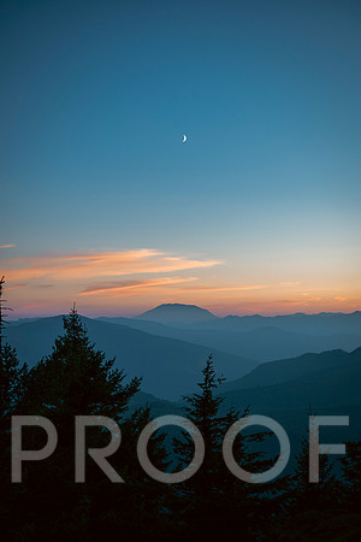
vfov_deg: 42.7
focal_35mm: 46
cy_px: 271
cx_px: 180
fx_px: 692
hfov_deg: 29.2
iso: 1000
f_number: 3.5
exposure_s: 1/400
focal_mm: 46
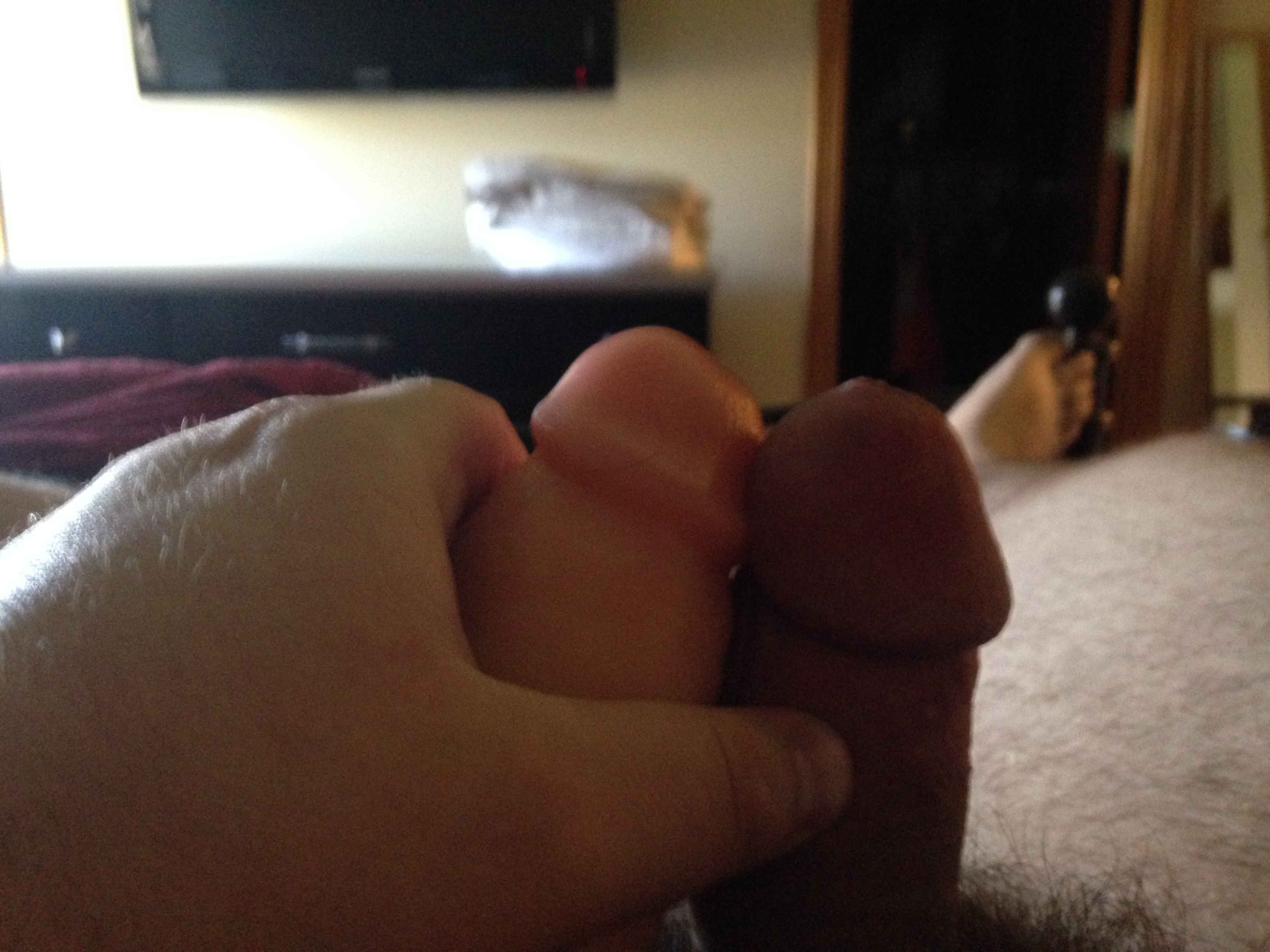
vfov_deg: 42.9
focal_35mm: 33
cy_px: 476
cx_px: 635
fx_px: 1211
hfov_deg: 55.4
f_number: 2.4
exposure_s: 1/15
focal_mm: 4.12
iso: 500
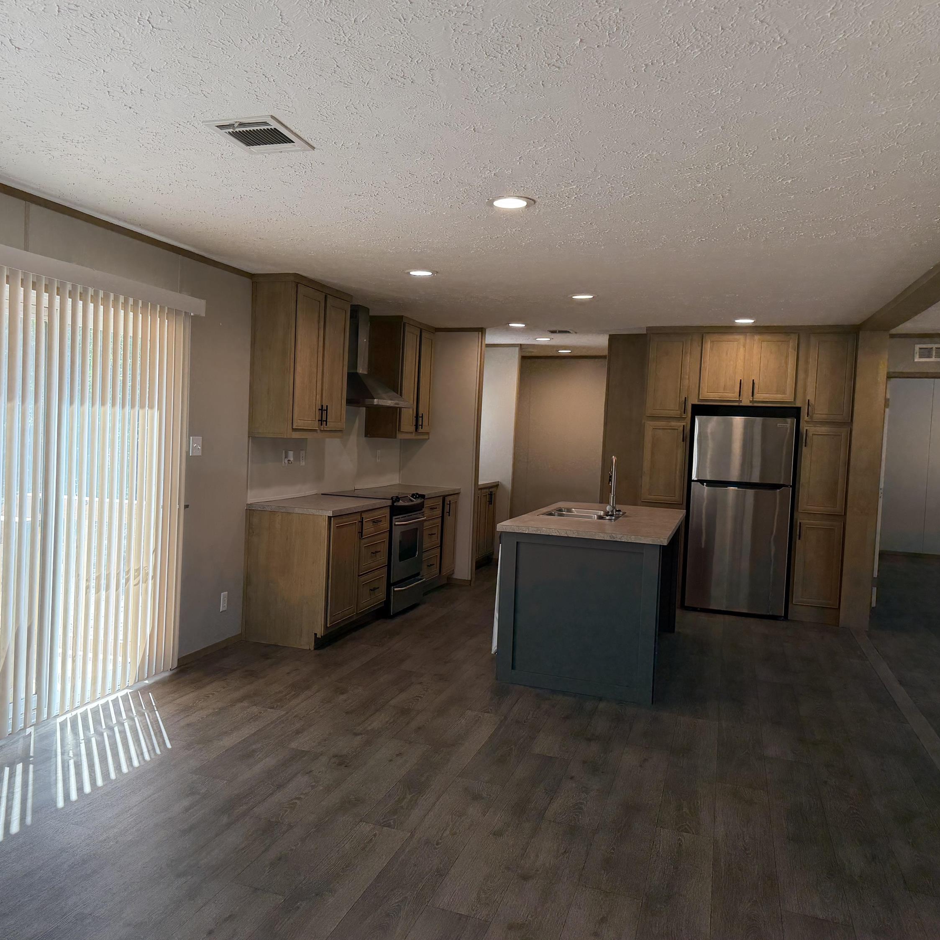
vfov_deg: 55.6
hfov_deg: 54.9
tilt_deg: -5.0
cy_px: 462
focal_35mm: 29
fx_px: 891
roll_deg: -2.1
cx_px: 341
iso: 125
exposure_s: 1/210
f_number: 1.78
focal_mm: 6.76
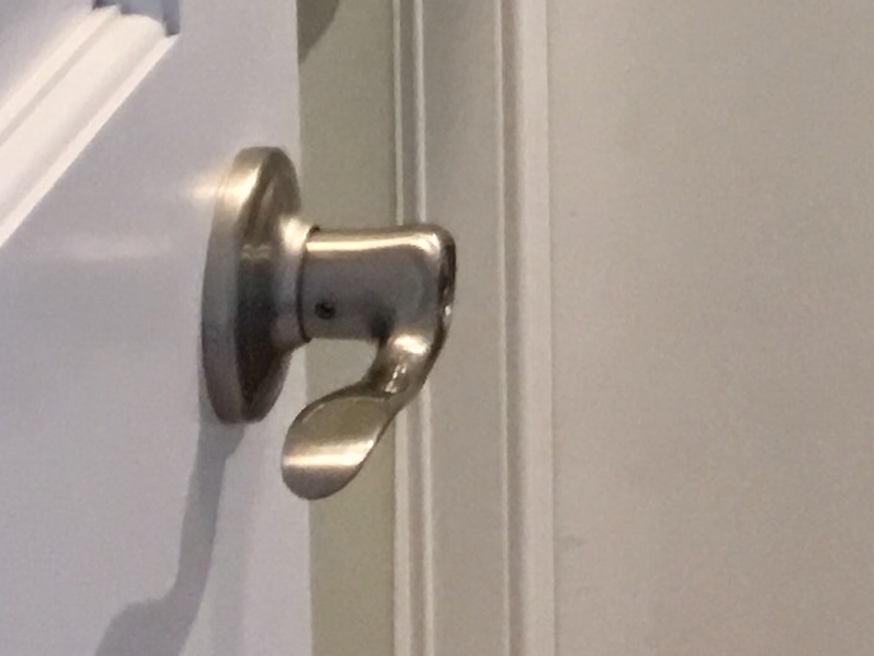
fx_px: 4292
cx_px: 2067
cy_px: -470
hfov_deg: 10.2
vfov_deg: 8.4
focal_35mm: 170
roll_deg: -3.0
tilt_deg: -9.7
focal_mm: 4.15
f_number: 2.2
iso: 64
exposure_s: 1/15
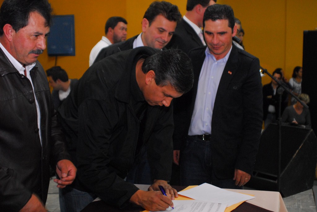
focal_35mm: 52
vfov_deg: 25.8
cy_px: 106
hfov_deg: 37.8
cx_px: 158
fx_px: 463
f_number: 3.5
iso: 1250
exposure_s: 1/60
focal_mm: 35
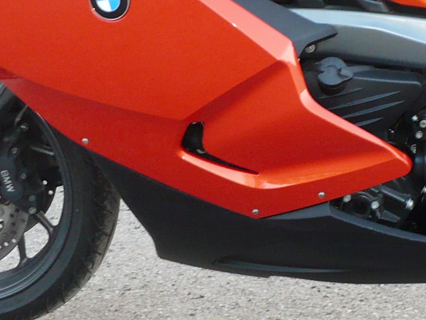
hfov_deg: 11.9
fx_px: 2018
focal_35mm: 164
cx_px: 448
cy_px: 42
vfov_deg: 9.0
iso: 160
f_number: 3
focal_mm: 7.9
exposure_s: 1/30
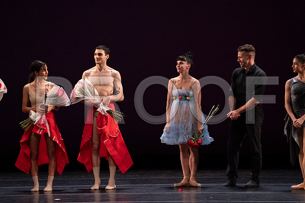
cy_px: 102
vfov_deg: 3.5
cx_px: 152
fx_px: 3339
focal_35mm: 394
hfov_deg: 5.2
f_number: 10
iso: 12800
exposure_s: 1/500
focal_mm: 394
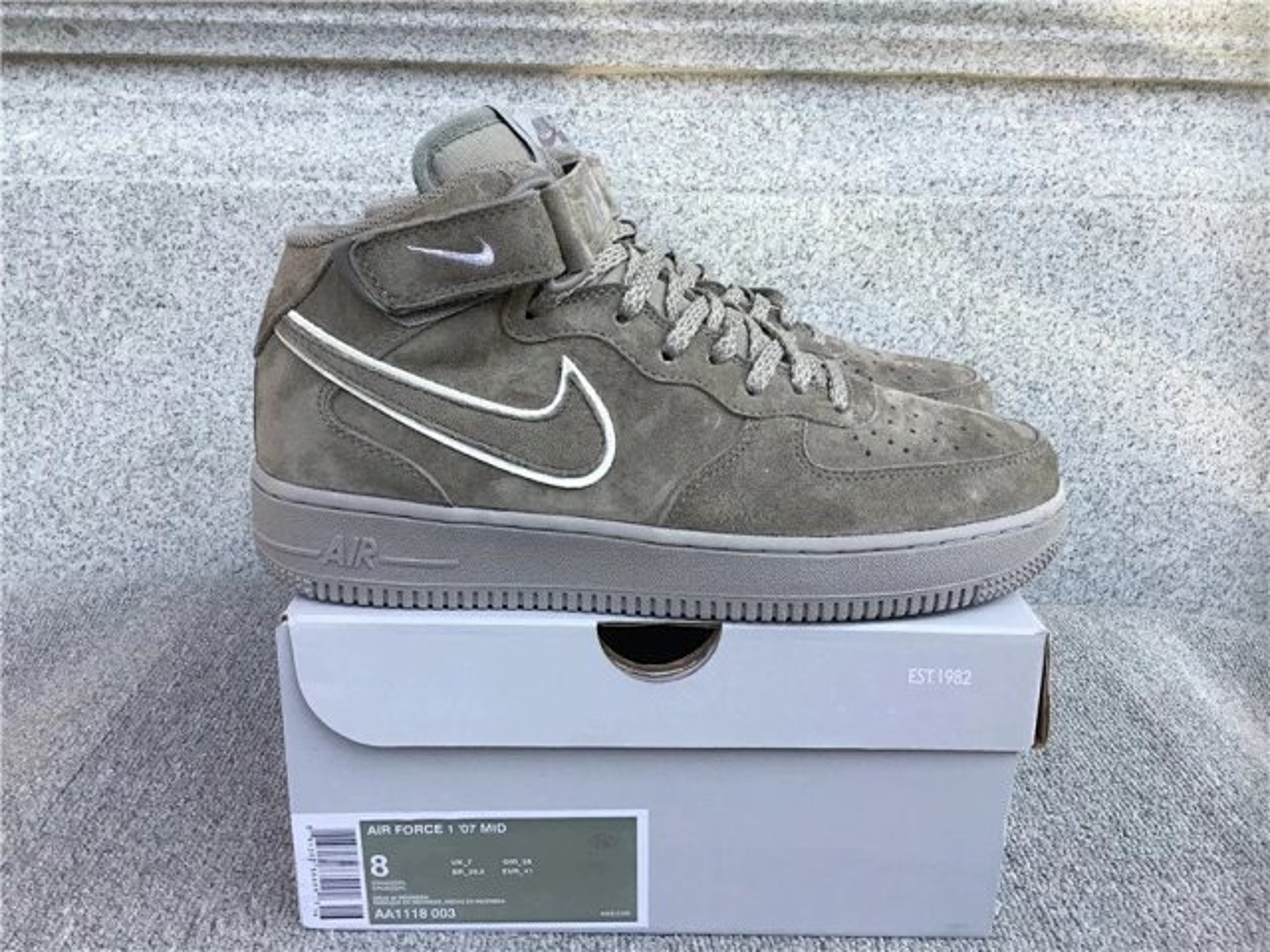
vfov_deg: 45.4
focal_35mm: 31
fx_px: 1137
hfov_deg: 58.4
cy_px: 476
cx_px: 635
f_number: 2.4
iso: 25
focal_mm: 3.3
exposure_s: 1/230
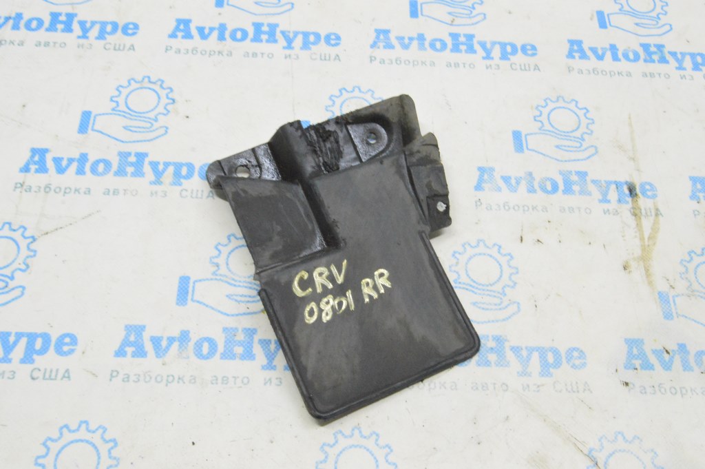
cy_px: 234
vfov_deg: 34.2
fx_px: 763
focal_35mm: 39
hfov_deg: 49.6
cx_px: 352
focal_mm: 26
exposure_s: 1/15
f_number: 20
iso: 6400
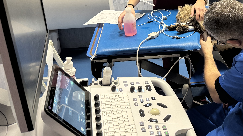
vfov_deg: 27.5
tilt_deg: -19.9
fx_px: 271
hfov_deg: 46.1
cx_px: 190
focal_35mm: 42
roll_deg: -0.5
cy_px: 18
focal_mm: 6.76
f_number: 1.78
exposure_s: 1/60
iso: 400
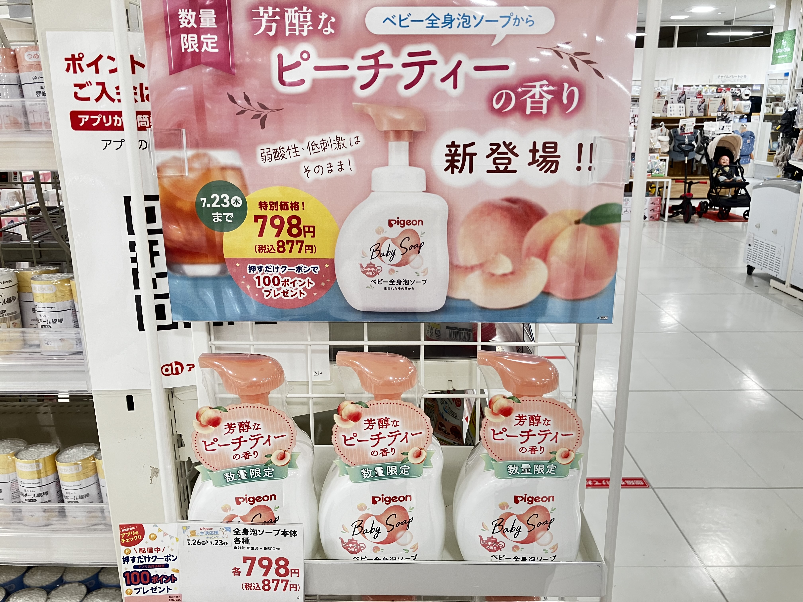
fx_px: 650
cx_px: 402
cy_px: 301
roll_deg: -0.2
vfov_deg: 49.7
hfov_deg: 63.4
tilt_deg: -15.5
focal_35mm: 28
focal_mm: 3.99
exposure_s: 1/50
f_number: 1.8
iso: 50
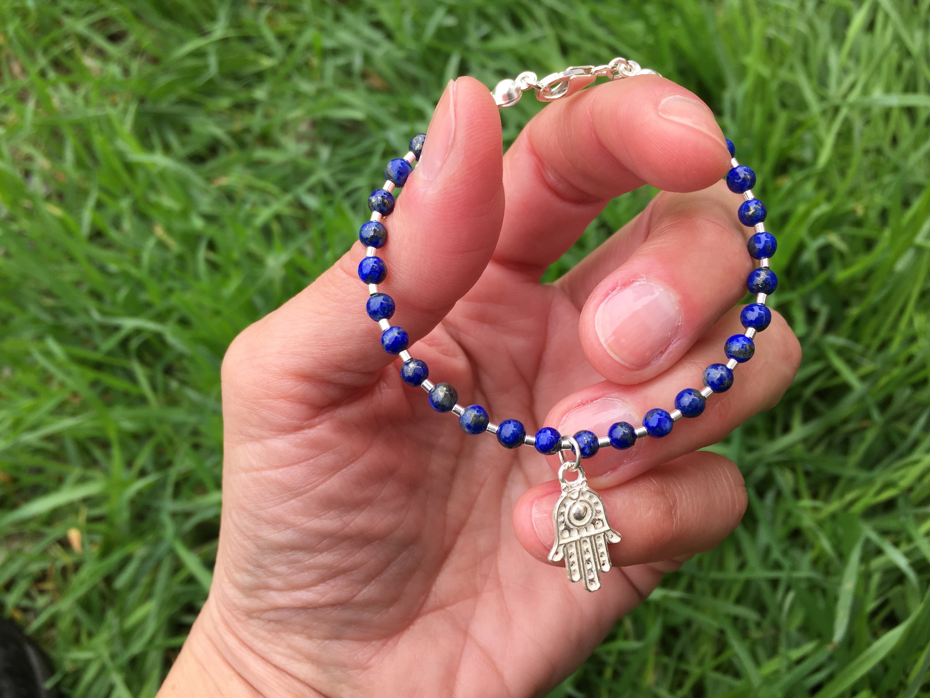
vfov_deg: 48.2
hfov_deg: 61.7
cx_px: 465
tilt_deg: -65.3
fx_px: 779
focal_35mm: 29
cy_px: 349
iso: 32
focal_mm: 4.15
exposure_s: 1/353
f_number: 2.2
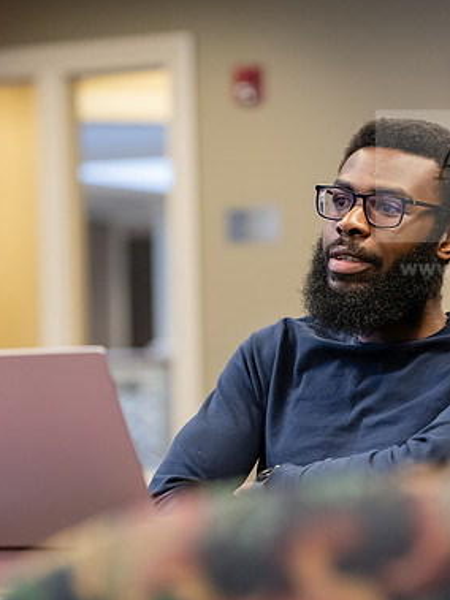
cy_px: 302
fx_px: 2810
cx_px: 328
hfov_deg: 9.1
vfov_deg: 12.2
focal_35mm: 162
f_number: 3.2
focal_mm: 110
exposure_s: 1/200
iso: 2500
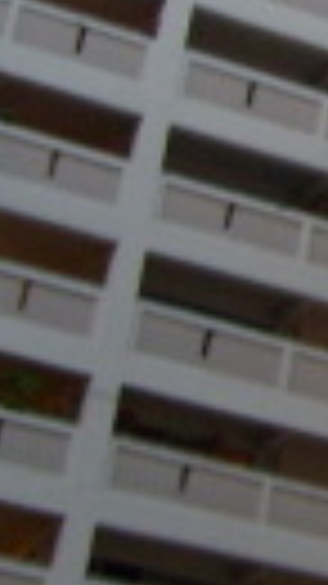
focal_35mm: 161
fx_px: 2493
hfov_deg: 7.0
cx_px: 876
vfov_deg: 13.2
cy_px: 14
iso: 100
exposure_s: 1/45
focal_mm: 5.8
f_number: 2.8
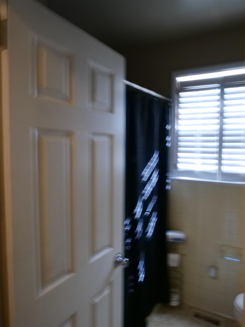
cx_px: 122
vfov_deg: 71.6
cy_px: 164
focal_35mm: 24
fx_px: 226
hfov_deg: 56.8
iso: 3200
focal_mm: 12
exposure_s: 1/5
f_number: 20
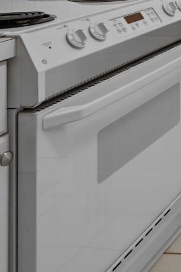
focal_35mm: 61
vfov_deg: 28.1
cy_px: -67
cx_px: 420
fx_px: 460
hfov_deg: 14.9
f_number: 8
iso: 640
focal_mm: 16
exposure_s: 1/15
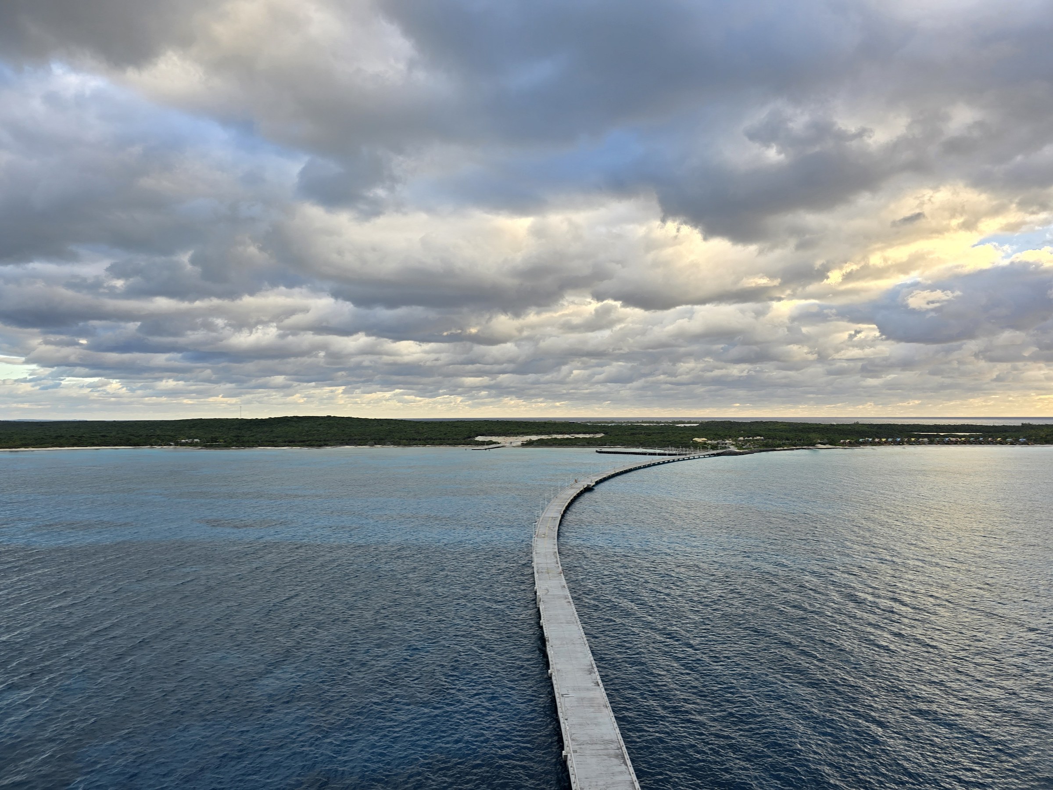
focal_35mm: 23
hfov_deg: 73.9
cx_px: 526
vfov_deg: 58.9
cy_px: 395
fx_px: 700
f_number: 1.7
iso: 12
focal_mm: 6.3
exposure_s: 1/180
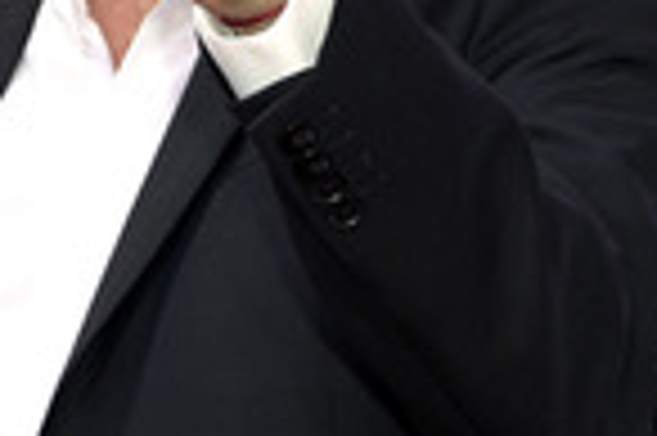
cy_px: -202
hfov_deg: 5.7
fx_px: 6544
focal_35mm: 359
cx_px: 79
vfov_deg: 3.8
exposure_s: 1/160
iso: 500
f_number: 7.1
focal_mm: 116
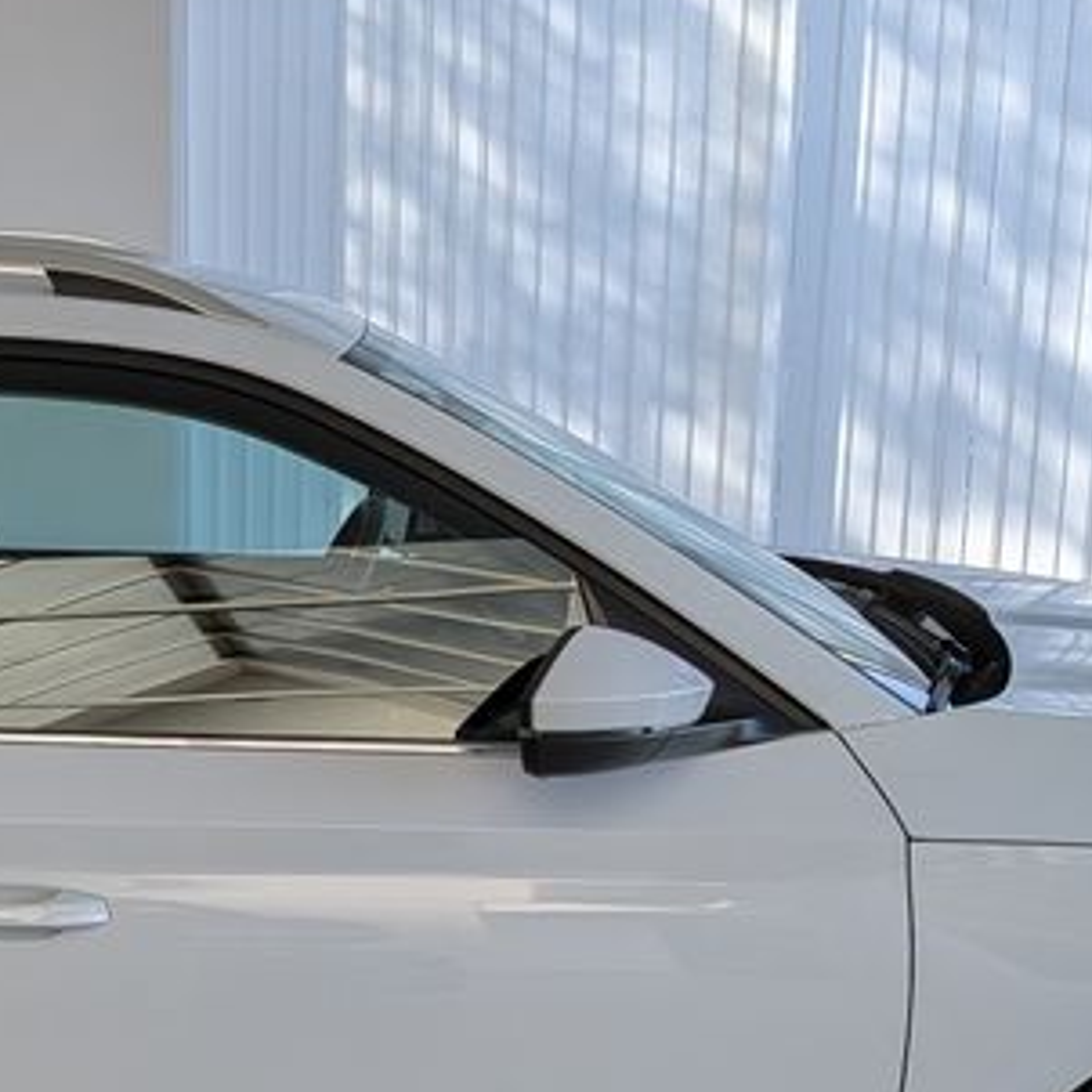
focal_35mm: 72
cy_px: 1067
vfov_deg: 23.1
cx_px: 33
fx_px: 2570
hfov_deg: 23.1
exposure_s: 1/342
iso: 27
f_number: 1.7
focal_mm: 4.53
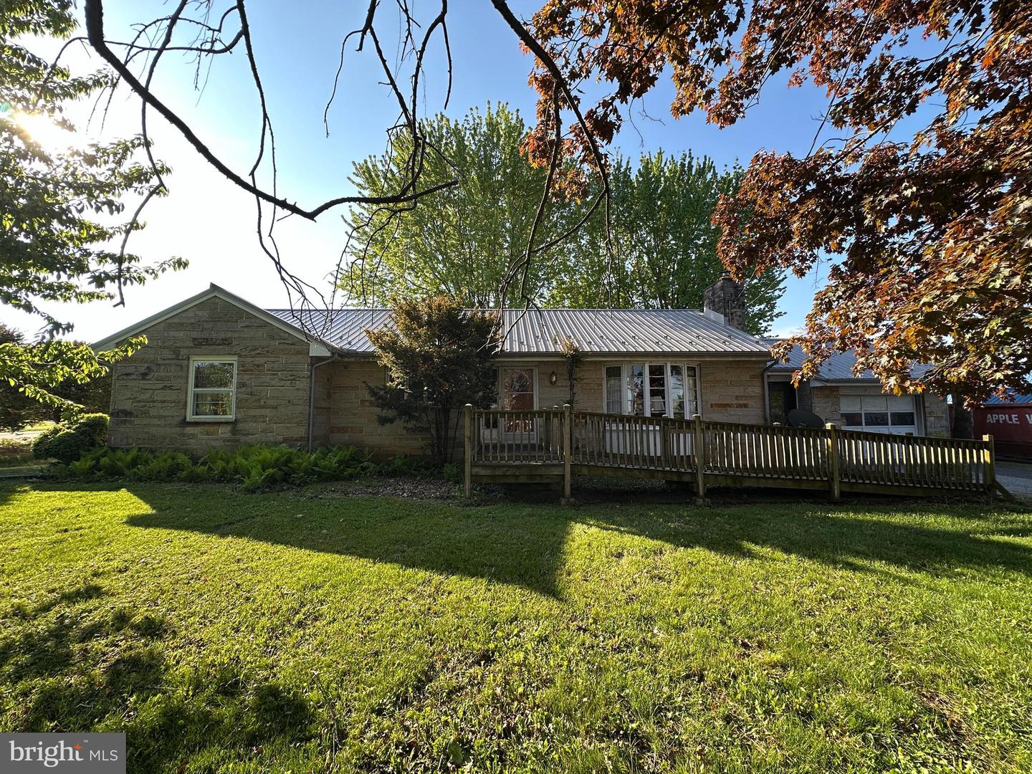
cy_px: 387
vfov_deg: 85.7
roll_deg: +0.3
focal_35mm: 14
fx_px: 417
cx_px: 516
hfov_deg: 102.1
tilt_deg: +4.8
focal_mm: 2.22
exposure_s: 1/226
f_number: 2.2
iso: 40
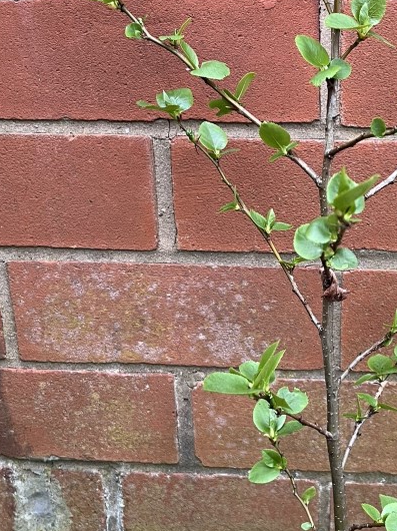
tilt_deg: -22.1
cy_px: 292
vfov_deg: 36.2
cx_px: 311
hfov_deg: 27.0
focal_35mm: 53
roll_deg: -2.0
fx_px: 811
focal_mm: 5.1
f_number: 1.6
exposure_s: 1/80
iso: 125
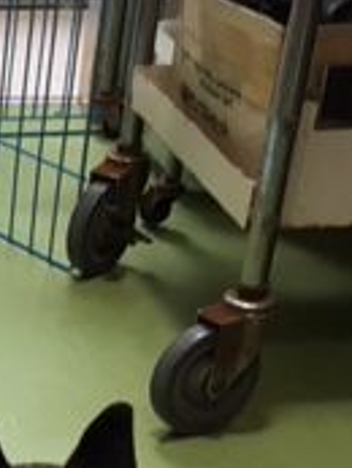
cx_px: -236
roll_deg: +0.8
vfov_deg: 17.0
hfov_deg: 12.8
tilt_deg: -36.0
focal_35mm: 107
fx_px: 1449
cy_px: 649
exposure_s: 1/30
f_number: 2.2
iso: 50
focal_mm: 4.15
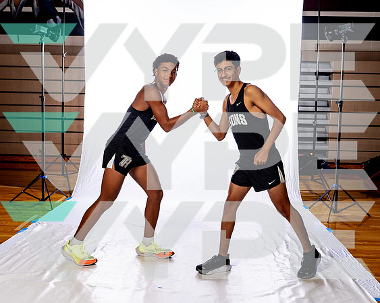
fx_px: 443
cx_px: 190
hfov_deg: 46.4
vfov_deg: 37.8
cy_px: 152
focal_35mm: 39
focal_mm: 35
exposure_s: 1/250
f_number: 8
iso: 250
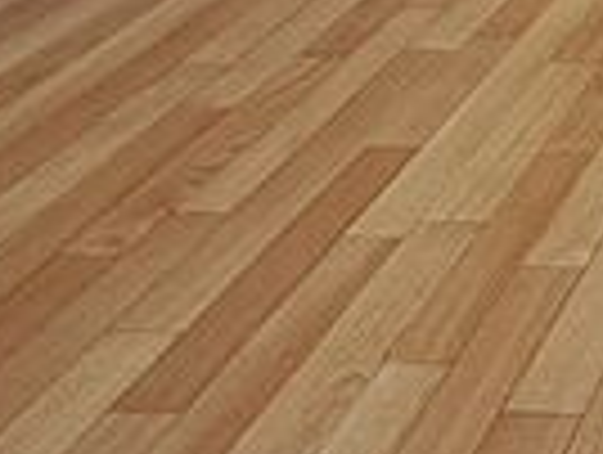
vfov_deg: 15.3
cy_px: -593
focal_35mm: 62
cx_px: 1089
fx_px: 1082
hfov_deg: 21.0
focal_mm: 1.74
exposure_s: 1/50
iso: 250
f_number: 2.2
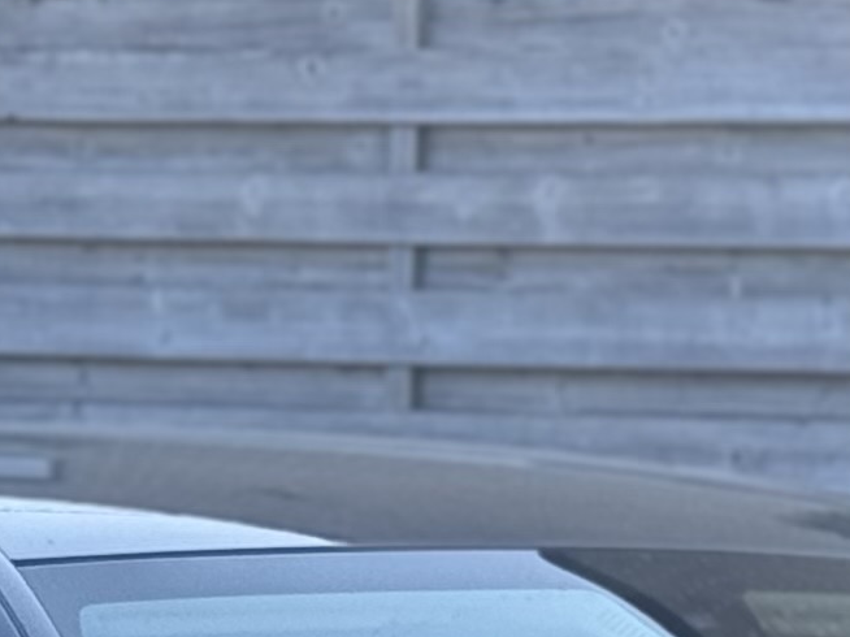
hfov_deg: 6.7
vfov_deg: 4.9
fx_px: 7266
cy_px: 1660
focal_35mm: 296
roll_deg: -1.0
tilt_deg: -9.0
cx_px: 597
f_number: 1.78
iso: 64
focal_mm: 6.76
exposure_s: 1/672
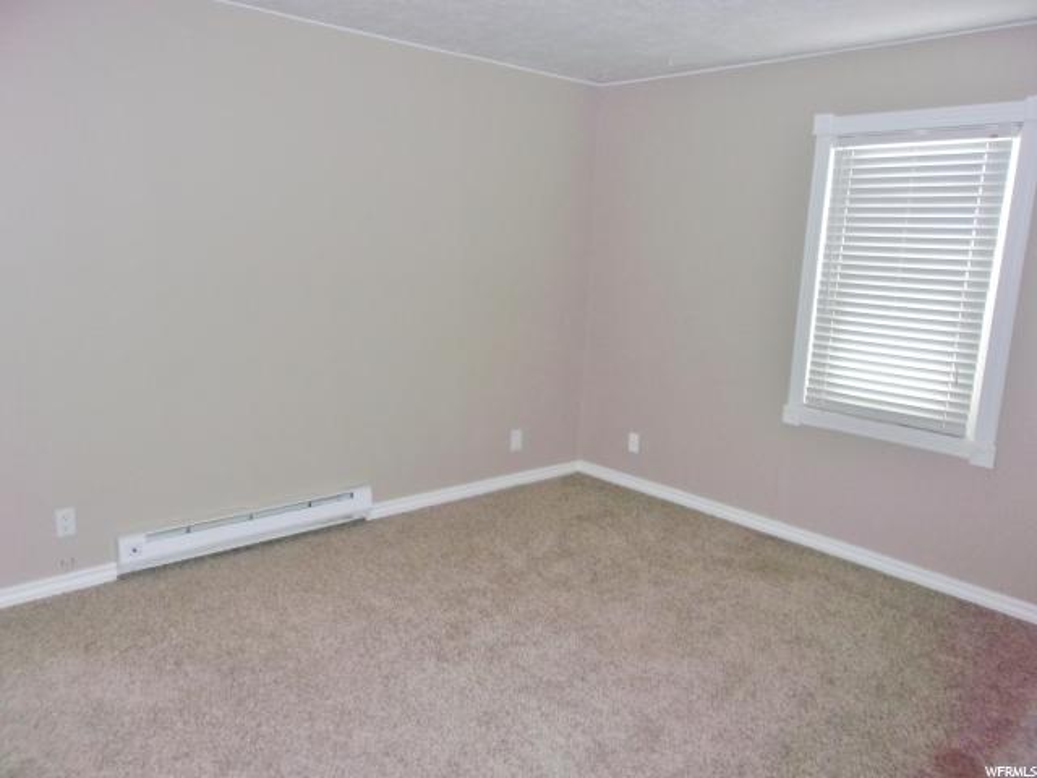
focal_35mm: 27
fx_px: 809
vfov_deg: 51.4
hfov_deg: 65.3
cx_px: 518
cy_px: 389
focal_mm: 4.9
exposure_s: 1/34
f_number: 3
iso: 200
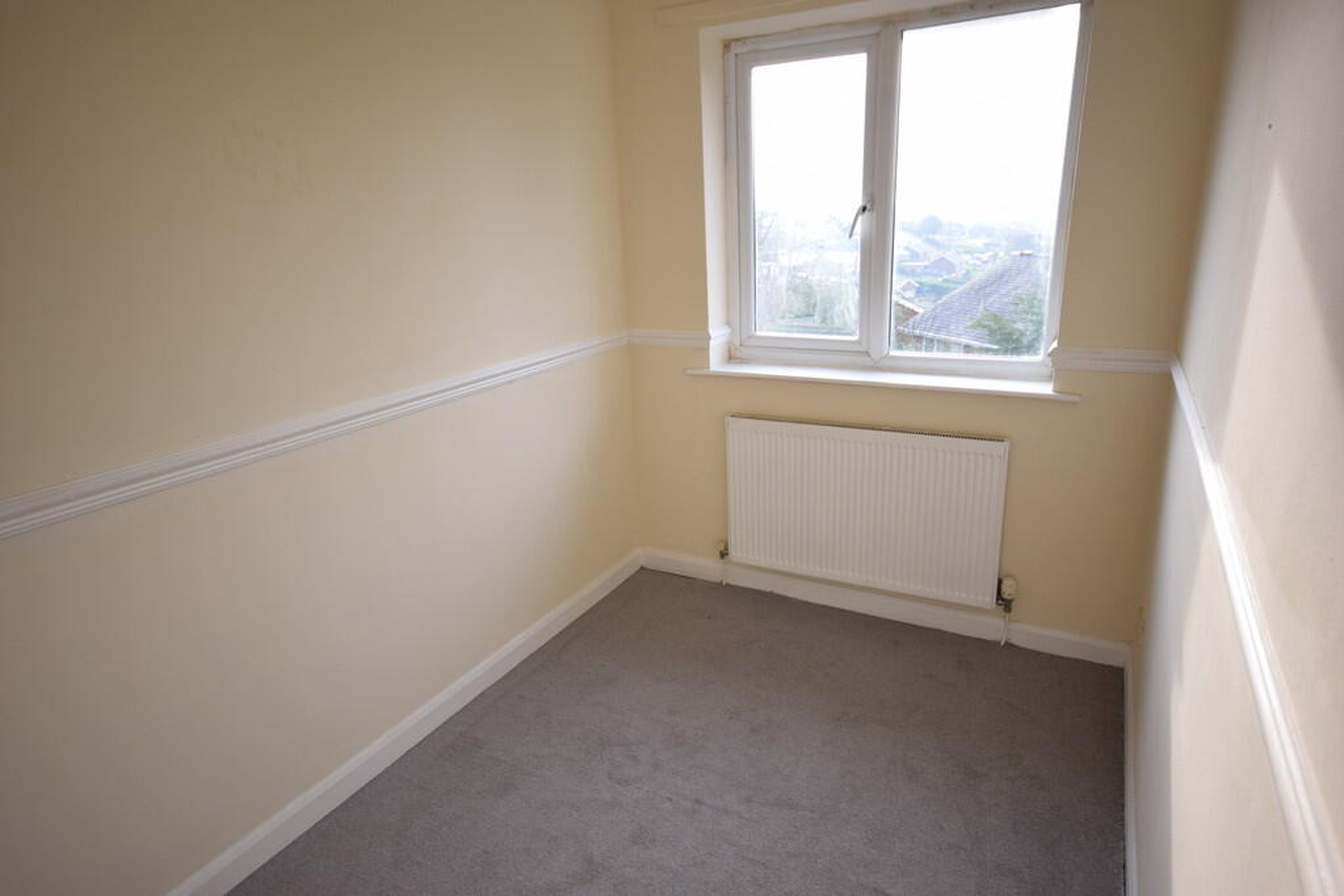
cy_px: 448
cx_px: 672
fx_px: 784
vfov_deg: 59.5
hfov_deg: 81.2
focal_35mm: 21
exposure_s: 1/125
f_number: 5.6
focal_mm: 14
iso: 400
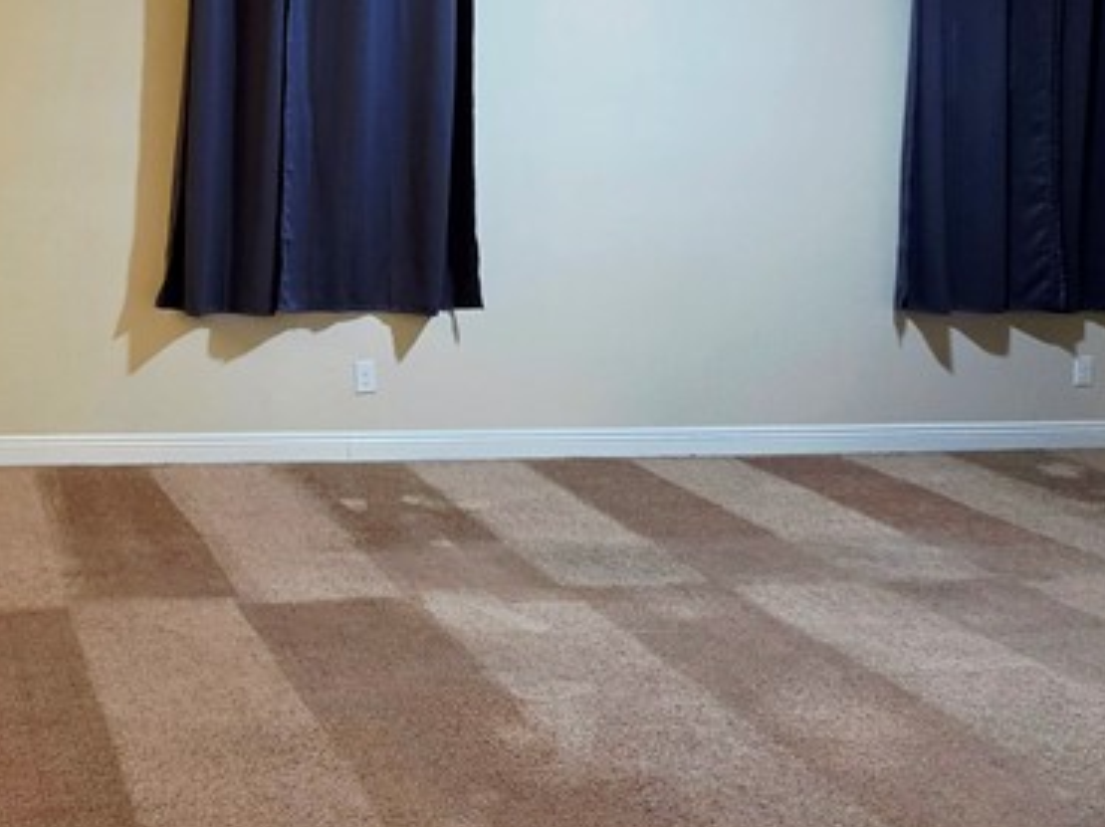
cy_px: 137
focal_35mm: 36
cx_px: 81
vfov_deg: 37.8
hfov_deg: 45.7
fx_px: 1148
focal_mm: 2.2
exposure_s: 1/60.2
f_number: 1.9
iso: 160
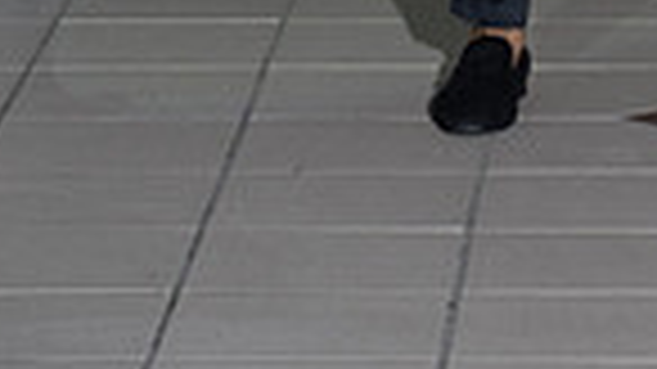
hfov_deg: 6.4
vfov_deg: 3.5
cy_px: -522
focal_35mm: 338
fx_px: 5886
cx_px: 639
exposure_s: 1/160
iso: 1250
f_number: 5.6
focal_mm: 105
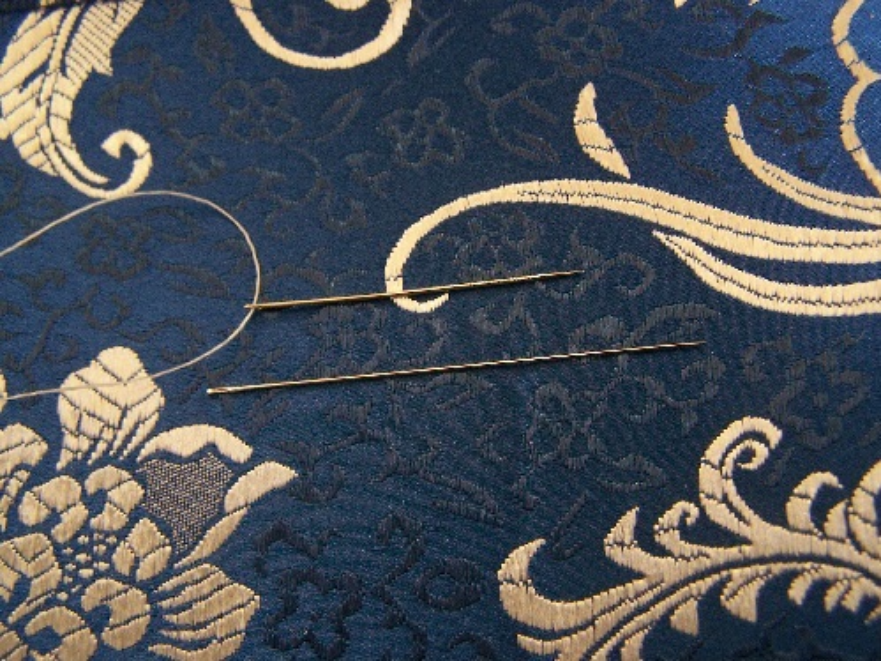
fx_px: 967
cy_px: 330
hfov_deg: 49.0
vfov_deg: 37.7
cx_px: 440
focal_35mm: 38
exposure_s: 1/8
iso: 160
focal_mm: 6.3
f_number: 2.8
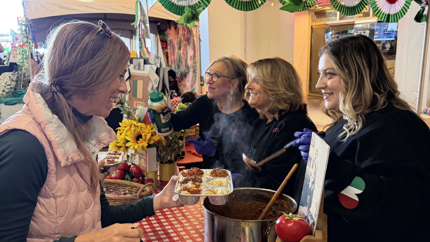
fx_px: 399
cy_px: 142
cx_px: 215
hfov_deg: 56.6
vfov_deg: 33.7
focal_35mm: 35
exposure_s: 1/60
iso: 400
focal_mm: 6.76
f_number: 1.78
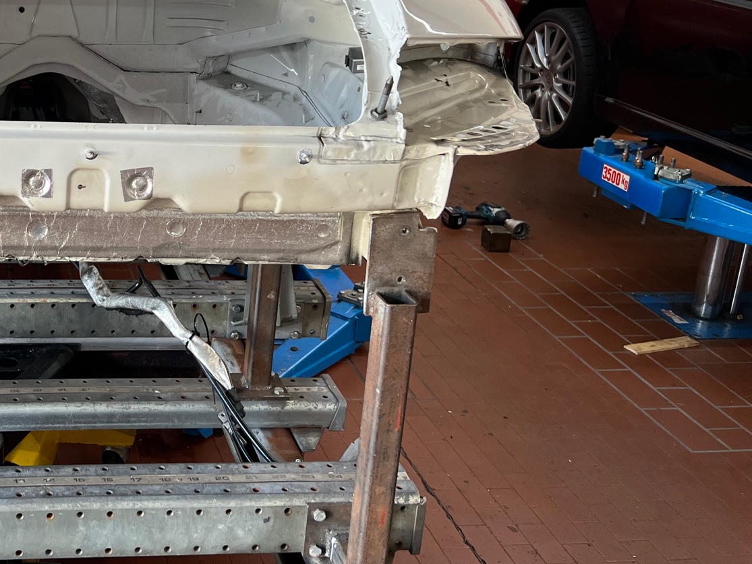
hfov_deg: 37.8
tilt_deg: -16.4
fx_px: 1021
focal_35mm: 47
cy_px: 167
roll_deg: -1.8
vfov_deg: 30.5
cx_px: 76
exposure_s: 1/100
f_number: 1.5
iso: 100
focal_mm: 5.7
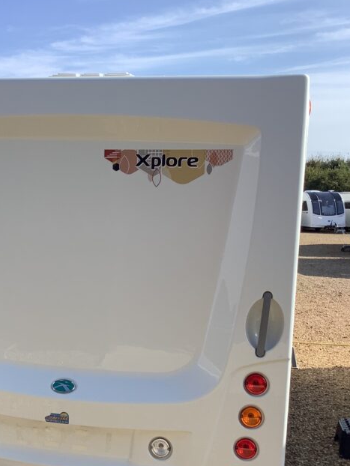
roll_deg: -1.4
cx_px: 81
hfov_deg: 28.1
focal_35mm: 51
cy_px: 269
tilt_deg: -5.6
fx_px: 687
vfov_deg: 37.4
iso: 25
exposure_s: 1/1072
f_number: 2.4
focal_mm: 3.3
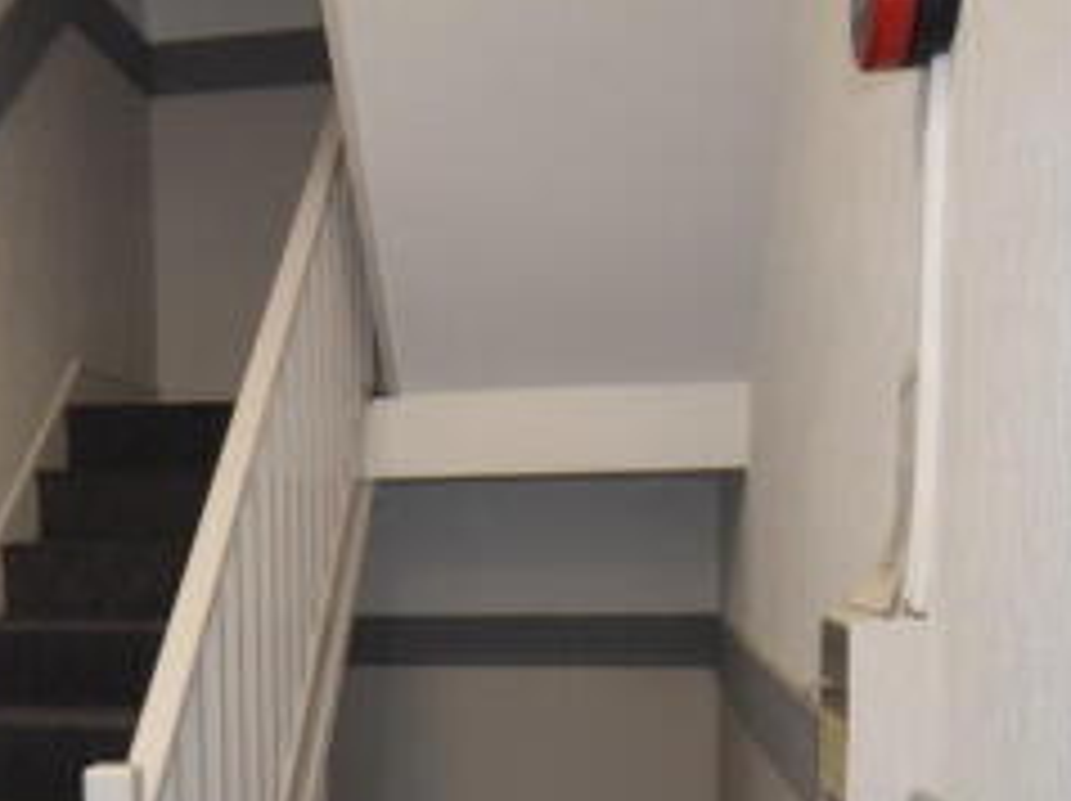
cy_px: 682
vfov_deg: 30.6
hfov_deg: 40.3
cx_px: 263
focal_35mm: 46
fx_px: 1411
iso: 800
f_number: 5
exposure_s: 1/100
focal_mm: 11.5
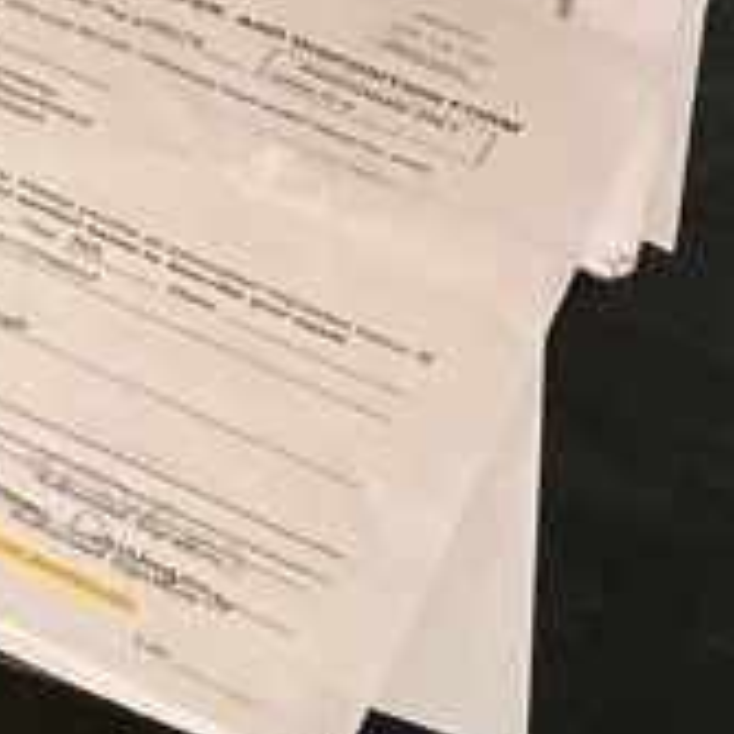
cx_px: -1261
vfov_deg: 10.8
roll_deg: -3.9
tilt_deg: -26.8
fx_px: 3646
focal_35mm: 152
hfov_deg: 9.6
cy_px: -567
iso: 250
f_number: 1.8
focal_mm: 3
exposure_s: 1/60
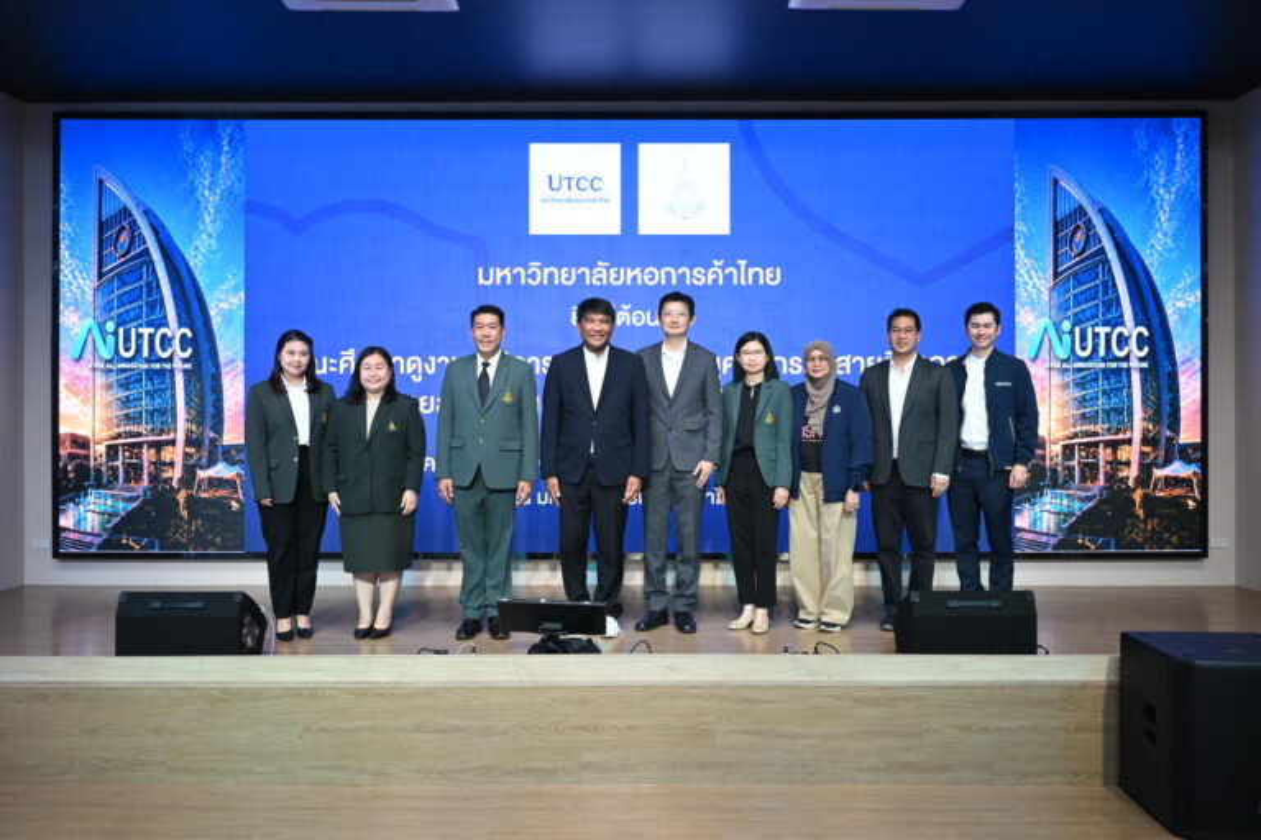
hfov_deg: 58.7
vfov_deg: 41.1
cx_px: 630
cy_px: 420
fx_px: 1121
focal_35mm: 32
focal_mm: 32
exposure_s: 1/160
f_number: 5
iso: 800
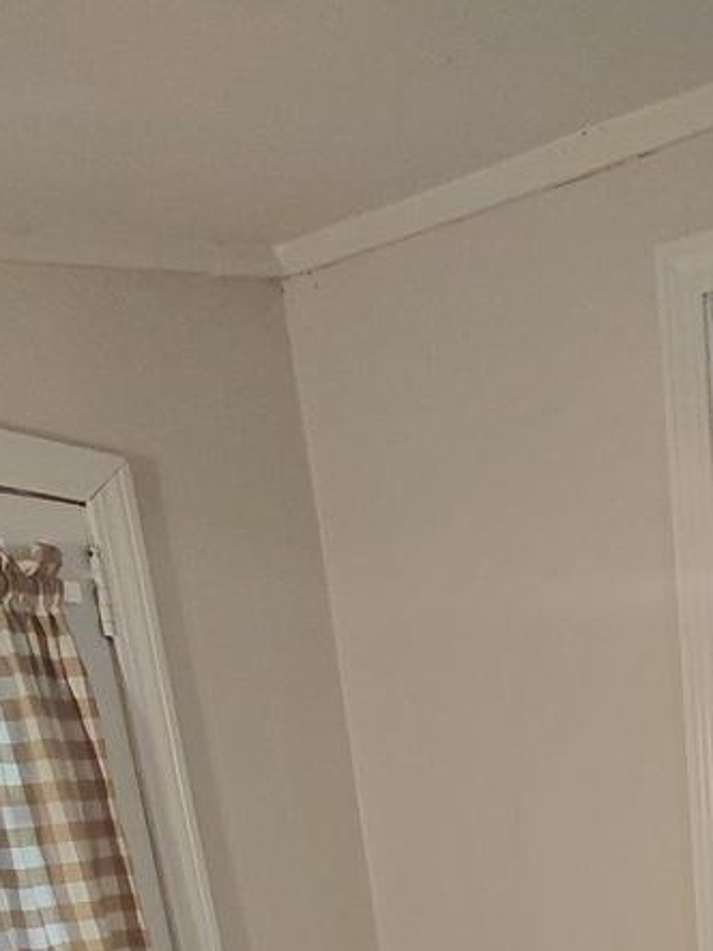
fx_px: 1072
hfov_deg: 32.9
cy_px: 1108
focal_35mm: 39
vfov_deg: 37.6
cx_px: 758
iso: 250
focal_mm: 1.64
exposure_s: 1/40
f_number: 2.2
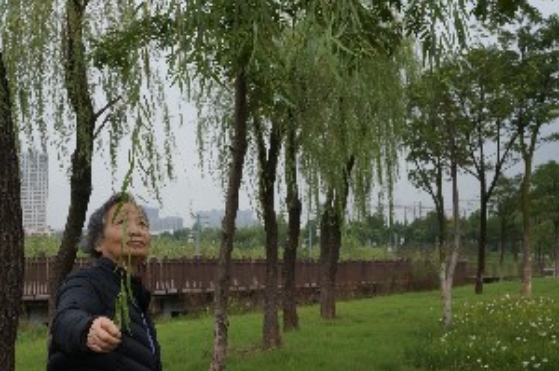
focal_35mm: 52
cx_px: 203
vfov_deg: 25.8
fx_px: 806
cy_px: 243
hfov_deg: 38.0
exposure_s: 1/640
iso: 400
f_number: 11
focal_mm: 26
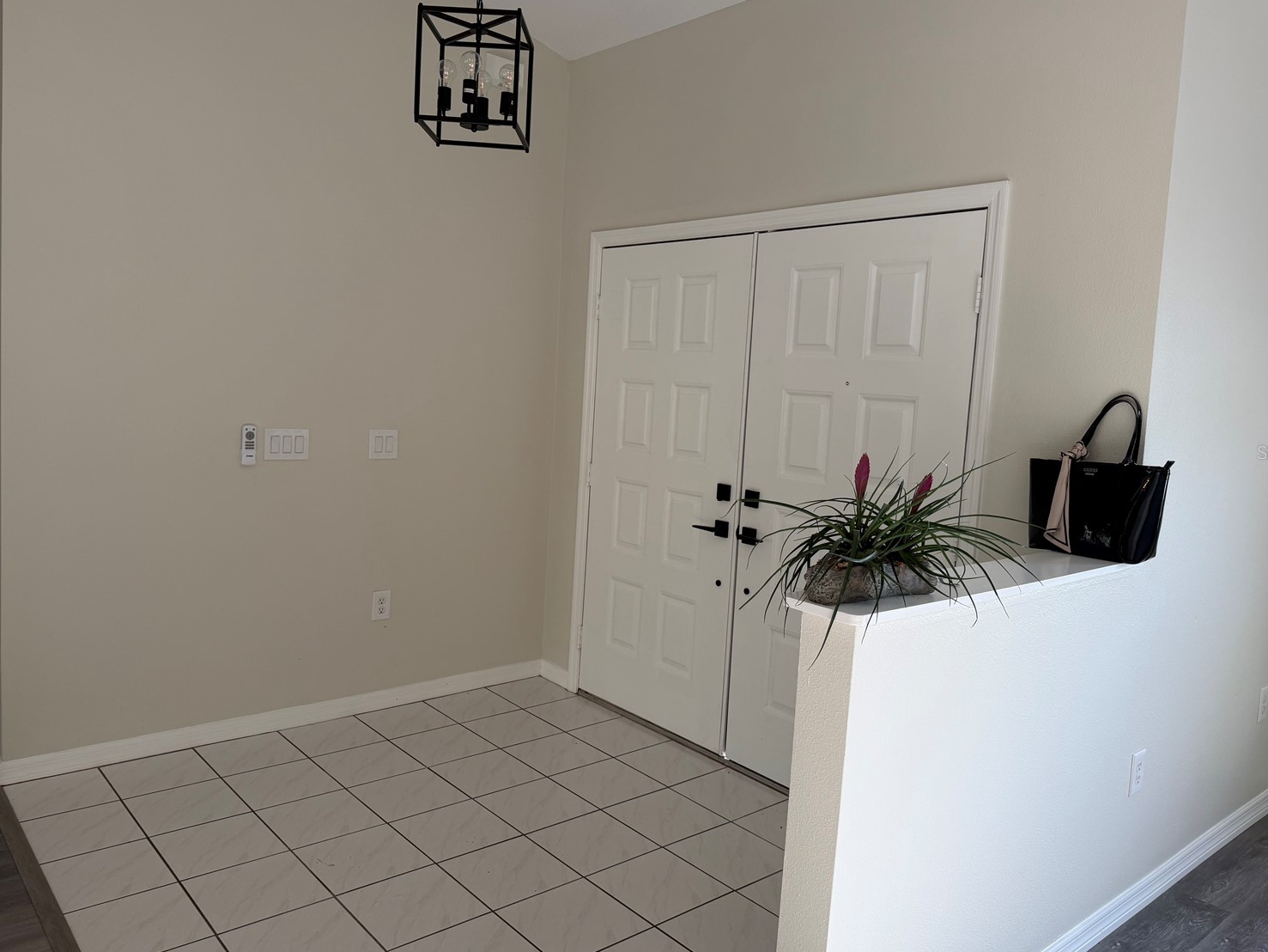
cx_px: 652
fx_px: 952
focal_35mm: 26
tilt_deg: -5.3
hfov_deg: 67.3
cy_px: 452
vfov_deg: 53.0
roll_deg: -3.8
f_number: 1.78
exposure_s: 1/120
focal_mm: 6.76
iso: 100
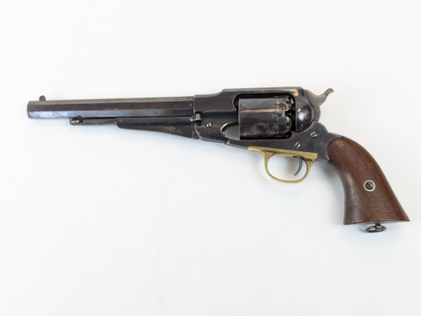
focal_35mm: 48
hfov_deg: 39.6
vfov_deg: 30.3
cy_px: 158
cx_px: 210
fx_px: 584
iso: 104
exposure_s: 1/99.9
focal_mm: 6.81
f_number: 1.85
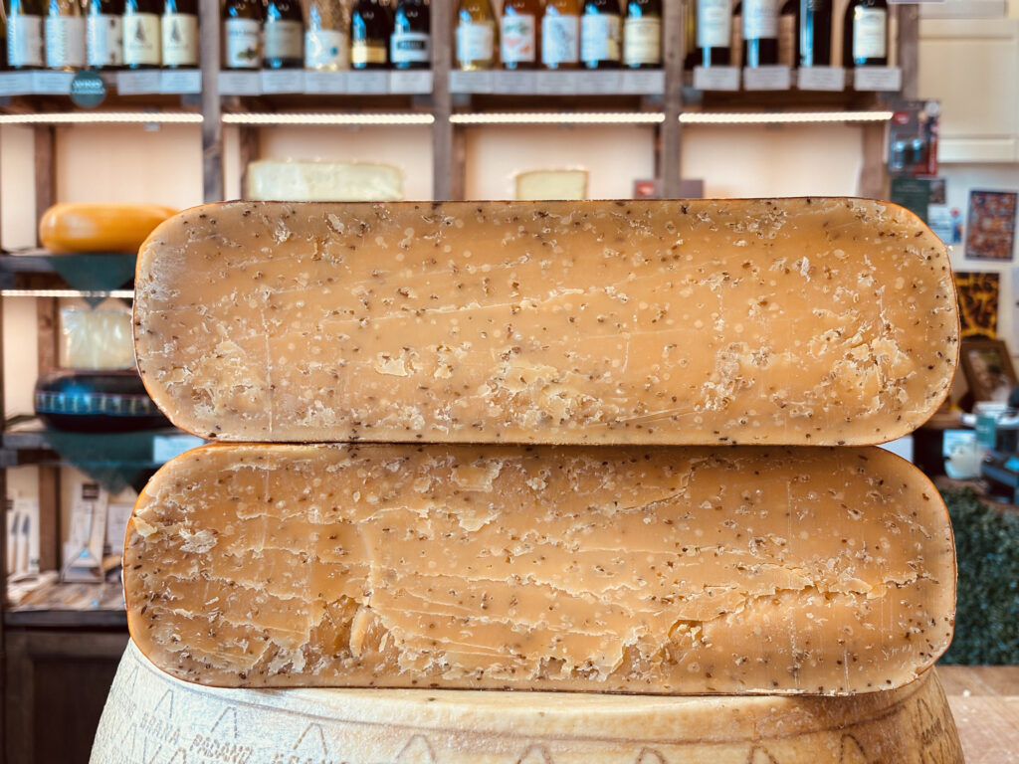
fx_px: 1531
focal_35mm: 52
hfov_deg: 36.8
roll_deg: -0.5
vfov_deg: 28.0
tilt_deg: -4.3
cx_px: 510
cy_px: 382
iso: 50
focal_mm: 5.96
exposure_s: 1/50
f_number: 1.6
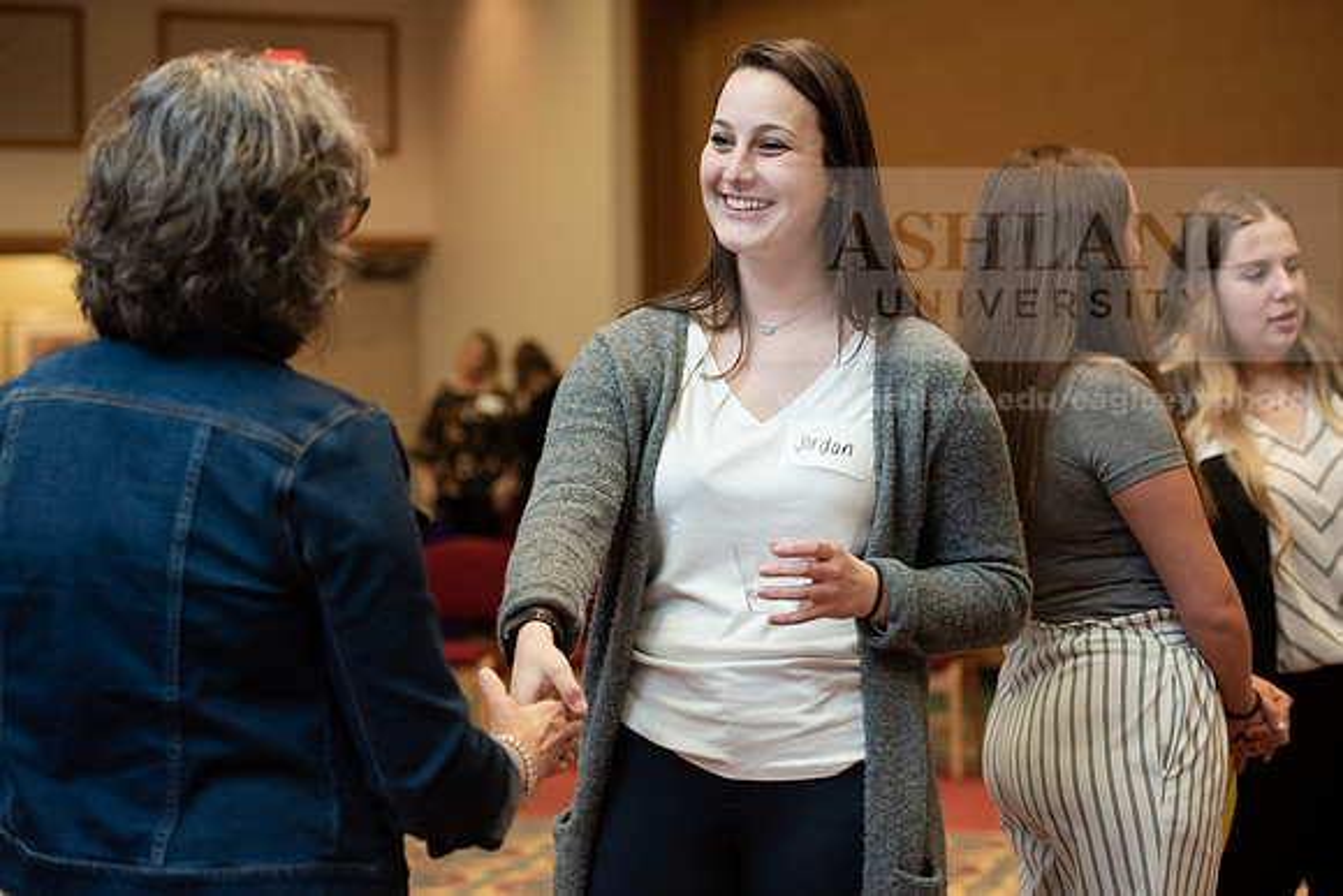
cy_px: 448
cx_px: 672
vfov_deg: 19.5
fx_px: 2612
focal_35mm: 70
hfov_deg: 28.8
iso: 1600
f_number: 3.5
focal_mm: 70
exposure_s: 1/200
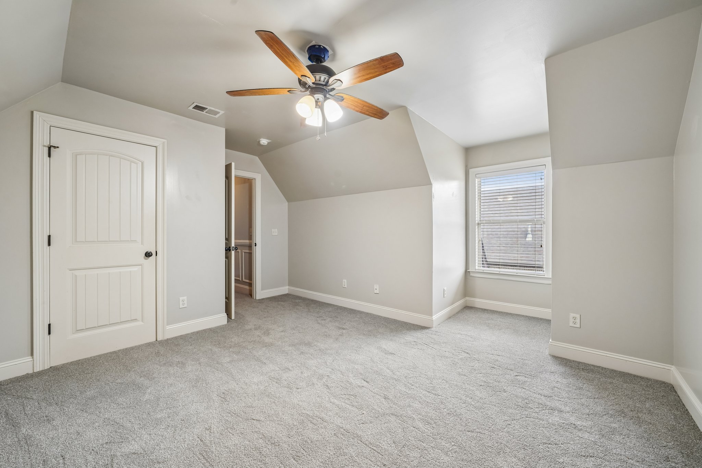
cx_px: 351
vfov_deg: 81.2
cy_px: 234
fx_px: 273
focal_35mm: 14
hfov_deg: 104.3
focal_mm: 14
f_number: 8
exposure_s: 1/15
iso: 400
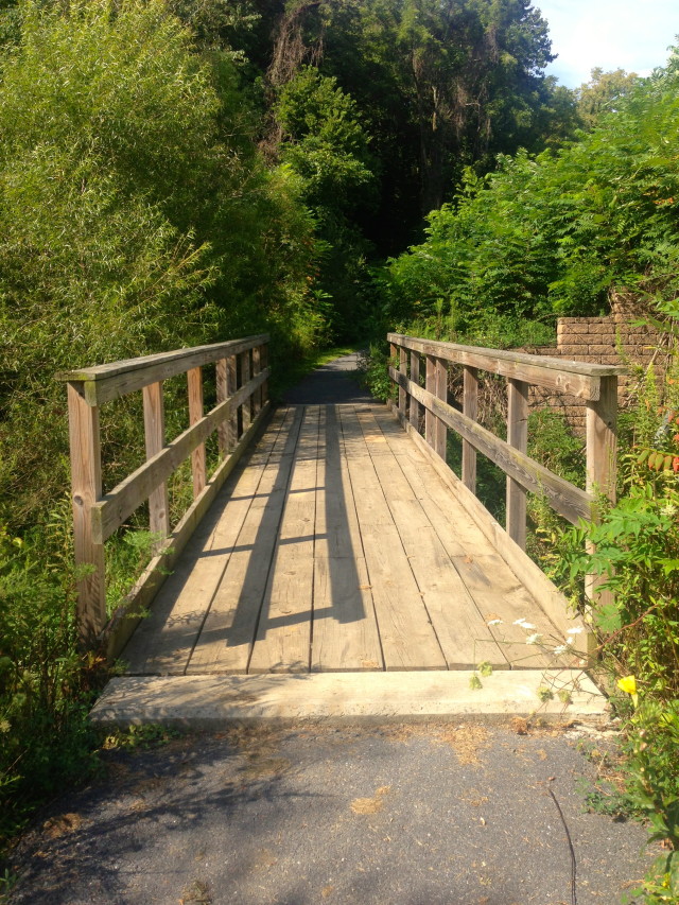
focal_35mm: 33
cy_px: 452
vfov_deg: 55.3
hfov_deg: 43.0
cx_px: 340
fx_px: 863
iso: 50
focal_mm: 4.13
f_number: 2.4
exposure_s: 1/763
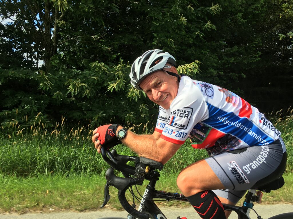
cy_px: 110
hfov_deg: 61.7
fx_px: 245
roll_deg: +1.3
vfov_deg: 48.2
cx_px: 146
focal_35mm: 29
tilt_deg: -6.0
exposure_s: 1/657
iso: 25
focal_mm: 4.15
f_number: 2.2
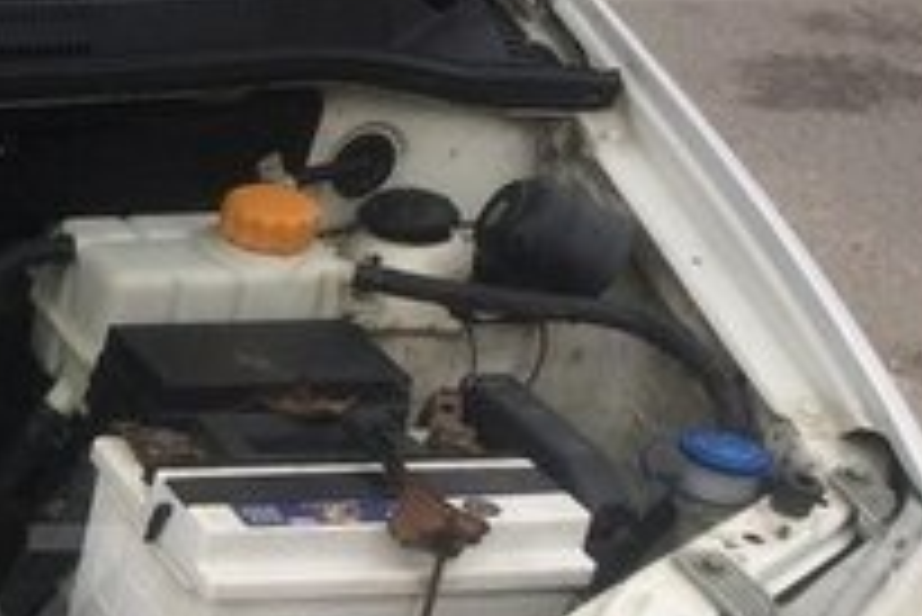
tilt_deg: -31.9
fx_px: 2486
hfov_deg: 19.2
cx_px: -333
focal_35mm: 97
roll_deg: -6.0
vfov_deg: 14.0
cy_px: 591
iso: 32
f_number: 2.2
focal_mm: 4.15
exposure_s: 1/342
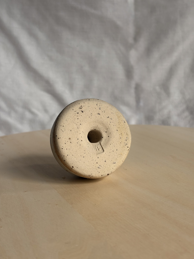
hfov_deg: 28.0
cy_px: 130
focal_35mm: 52
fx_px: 389
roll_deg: +2.1
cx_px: 97
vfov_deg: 36.8
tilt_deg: -13.1
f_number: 1.6
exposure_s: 1/121
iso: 32
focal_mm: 5.96
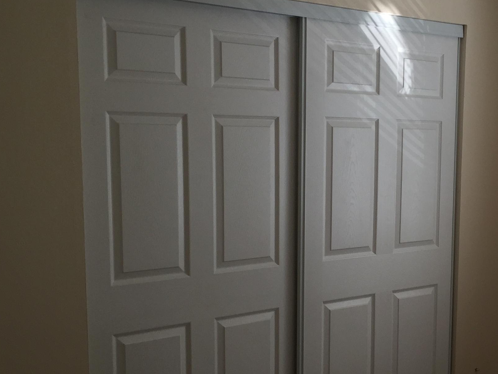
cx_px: 410
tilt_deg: -9.2
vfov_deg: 26.9
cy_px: 247
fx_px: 777
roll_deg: -2.7
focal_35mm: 54
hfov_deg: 34.3
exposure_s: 1/120
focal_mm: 4.15
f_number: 2.2
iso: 50
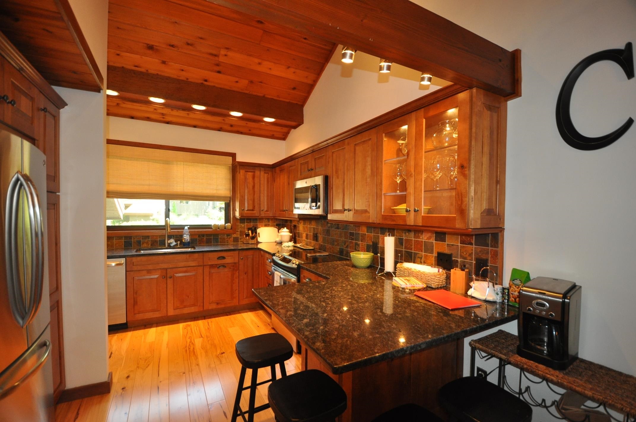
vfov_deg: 77.2
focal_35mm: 15
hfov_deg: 100.5
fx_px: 265
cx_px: 318
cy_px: 211
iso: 800
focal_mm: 10
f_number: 3.5
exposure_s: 1/80
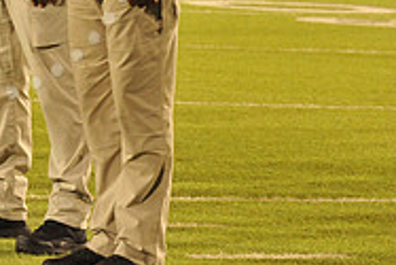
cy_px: -95
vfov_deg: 4.0
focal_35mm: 347
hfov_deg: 5.9
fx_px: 3820
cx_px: -53
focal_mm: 112
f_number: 5.6
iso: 5000
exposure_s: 1/125
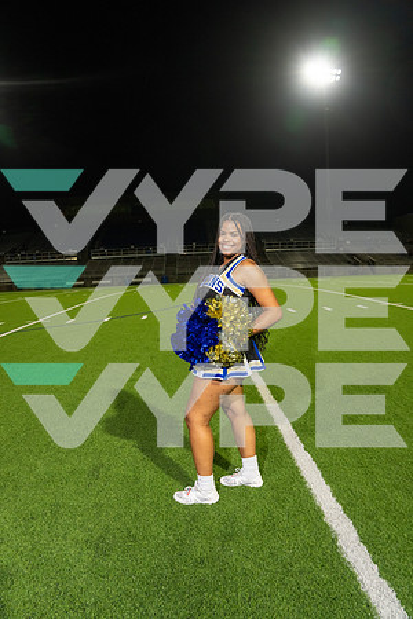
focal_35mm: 24
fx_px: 413
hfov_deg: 53.1
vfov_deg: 73.7
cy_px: 310
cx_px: 206
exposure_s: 1/200
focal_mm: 24
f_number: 4.5
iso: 1000
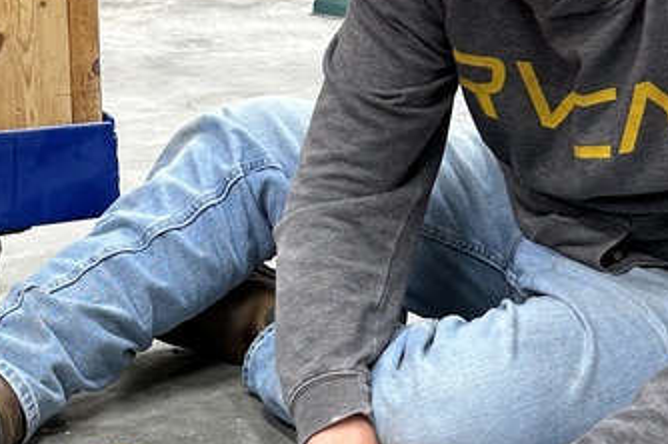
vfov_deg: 16.2
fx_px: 1539
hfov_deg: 24.5
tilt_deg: -18.9
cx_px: 312
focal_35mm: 83
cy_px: 402
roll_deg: -0.9
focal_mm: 5.7
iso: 80
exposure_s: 1/120
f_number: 1.5
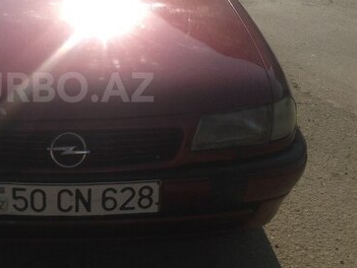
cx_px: 53
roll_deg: +1.6
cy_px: 87
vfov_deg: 24.3
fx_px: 619
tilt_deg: -18.5
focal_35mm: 60
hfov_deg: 31.1
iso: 50
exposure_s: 1/2169
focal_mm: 4.12
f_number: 2.4
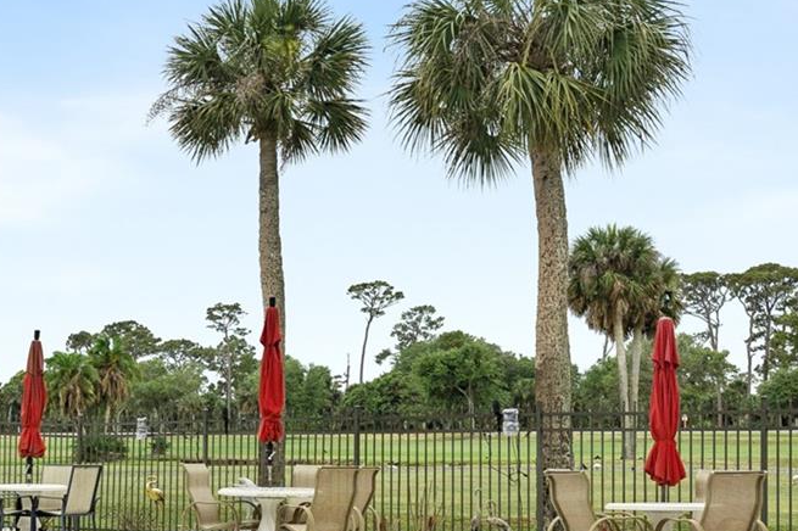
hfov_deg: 28.5
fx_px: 1462
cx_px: -17
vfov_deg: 20.2
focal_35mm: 66
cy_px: 477
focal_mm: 18
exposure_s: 1/160
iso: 250
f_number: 6.3
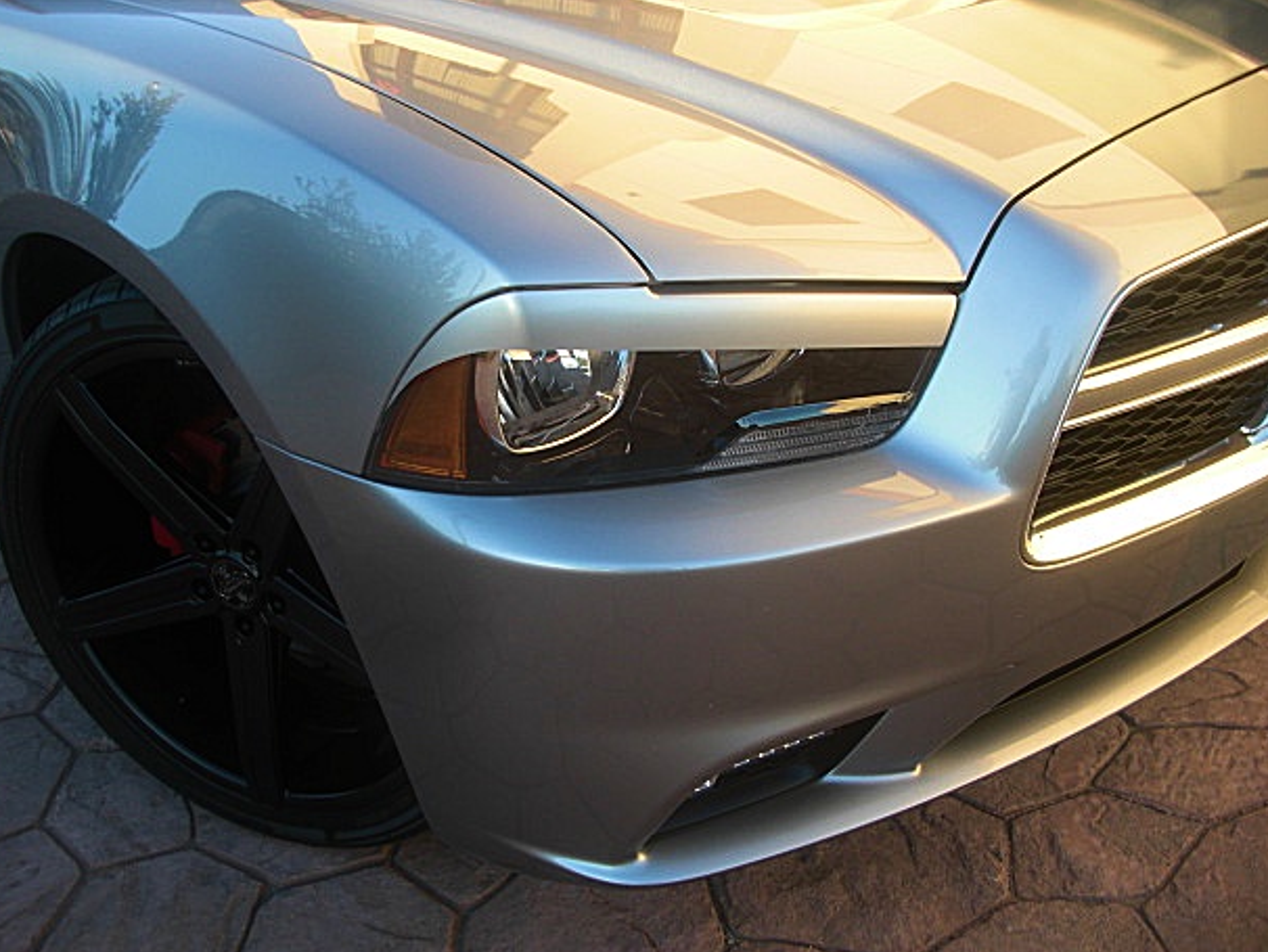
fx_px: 1393
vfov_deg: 37.7
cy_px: 483
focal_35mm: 38
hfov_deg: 48.9
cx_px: 609
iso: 50
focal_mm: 6.3
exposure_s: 1/100
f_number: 2.8
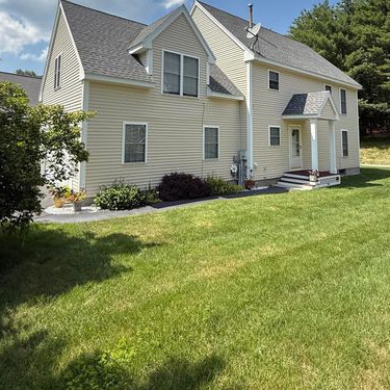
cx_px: 188
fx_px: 280
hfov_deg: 69.6
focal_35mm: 22
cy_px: 114
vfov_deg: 66.7
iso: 64
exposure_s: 1/1167
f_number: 2.2
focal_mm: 2.22
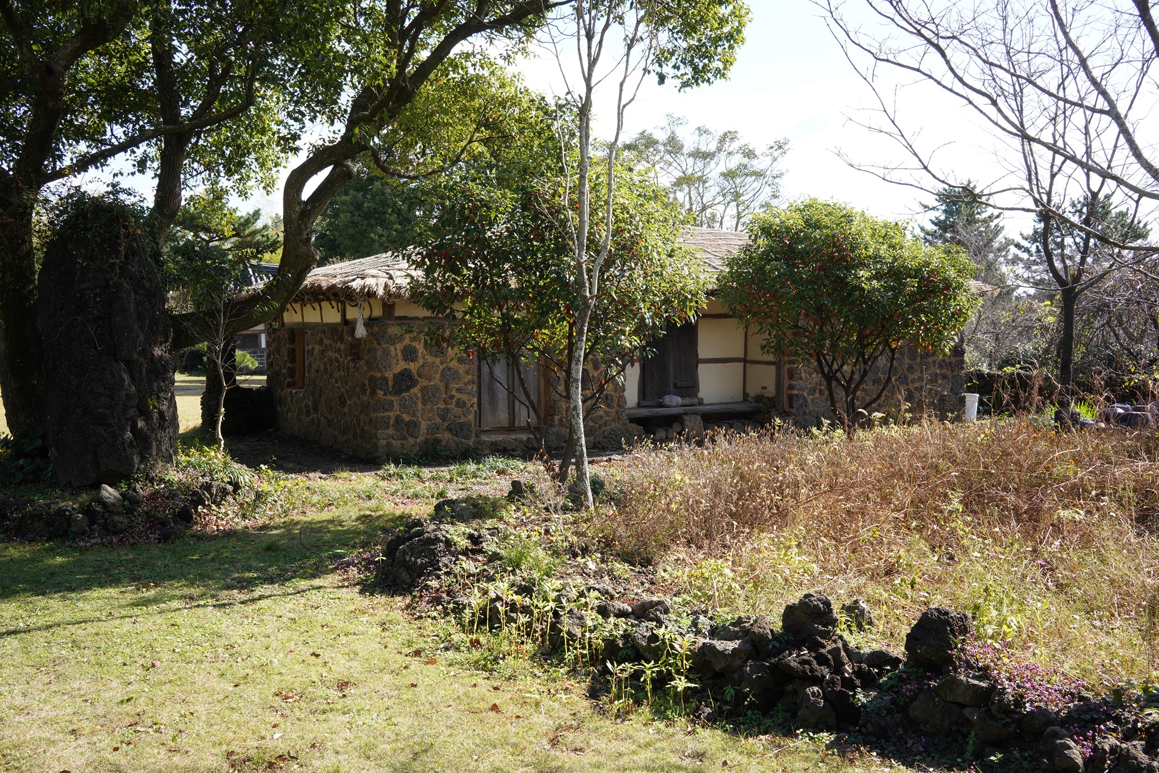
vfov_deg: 37.9
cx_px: 580
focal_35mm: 35
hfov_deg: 54.4
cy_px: 386
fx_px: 1127
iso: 400
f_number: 13
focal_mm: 35
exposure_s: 1/100
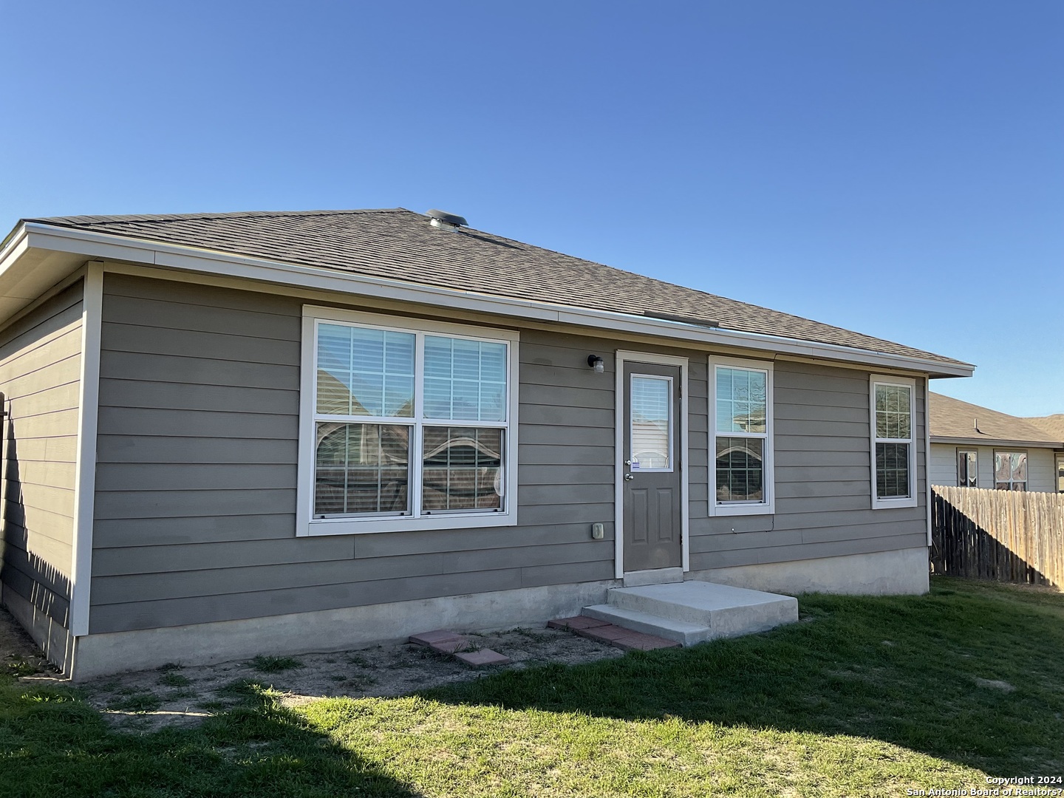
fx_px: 891
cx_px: 532
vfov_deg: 48.2
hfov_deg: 61.7
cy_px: 399
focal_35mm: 29
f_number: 1.8
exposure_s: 1/944
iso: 16
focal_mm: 3
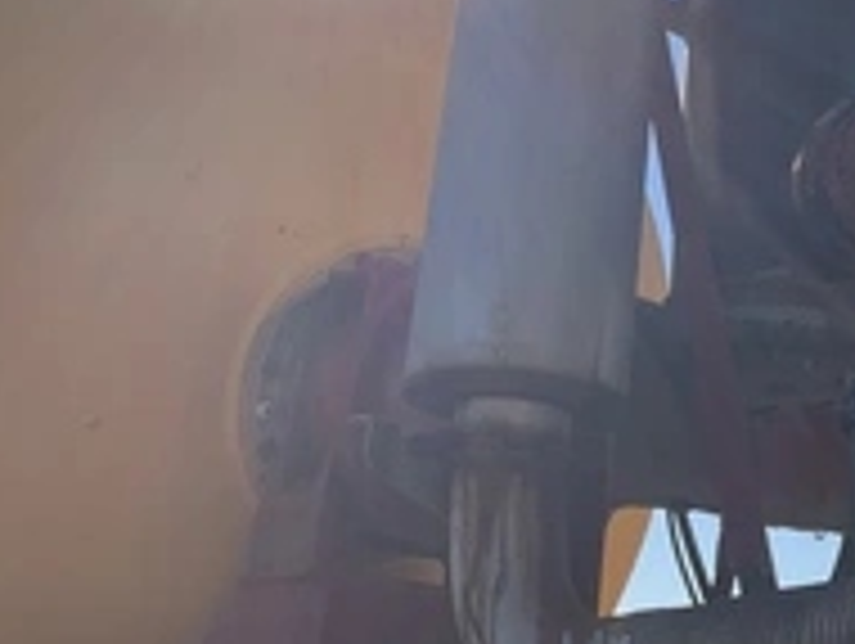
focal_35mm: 61
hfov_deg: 30.9
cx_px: 670
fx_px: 1509
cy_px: 135
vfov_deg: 23.7
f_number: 1.8
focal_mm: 3
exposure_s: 1/2227
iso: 25
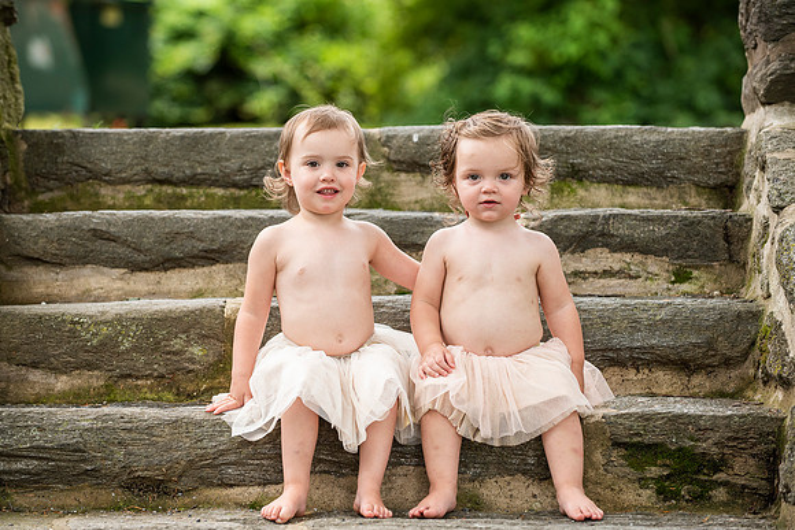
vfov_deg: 9.4
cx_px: 388
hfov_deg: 14.0
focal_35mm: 146
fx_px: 3227
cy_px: 265
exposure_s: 1/800
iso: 640
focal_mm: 140
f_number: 4
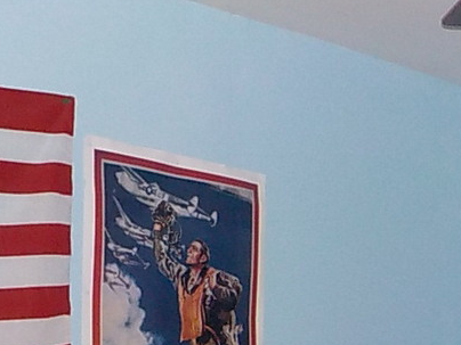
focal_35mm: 107
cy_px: 427
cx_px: 633
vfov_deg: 13.4
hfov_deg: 17.1
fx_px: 1425
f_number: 3.3
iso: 220
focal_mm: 4.1
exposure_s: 1/30
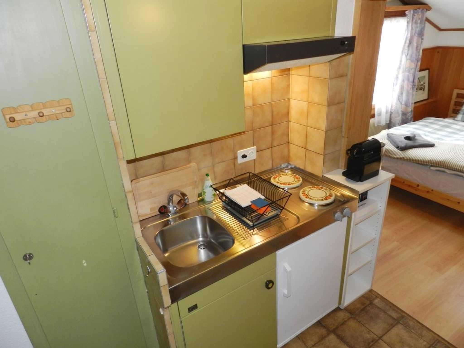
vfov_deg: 58.9
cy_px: 174
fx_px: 308
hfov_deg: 73.9
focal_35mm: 23
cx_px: 232
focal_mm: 4
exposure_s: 1/30
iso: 200
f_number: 3.4
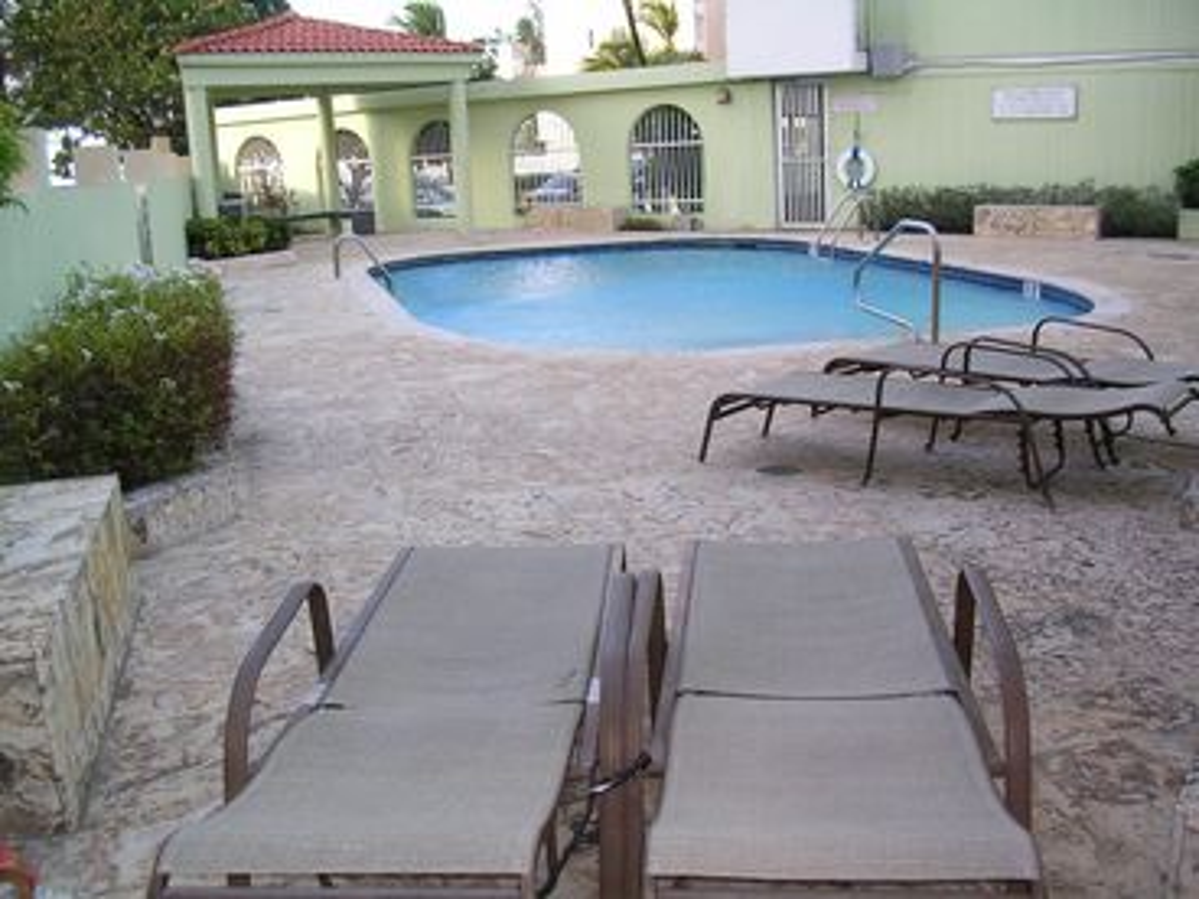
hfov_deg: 49.0
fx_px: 1316
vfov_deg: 37.7
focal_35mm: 38
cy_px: 450
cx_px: 600
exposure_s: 1/163
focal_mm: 5.8
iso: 71
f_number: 2.8
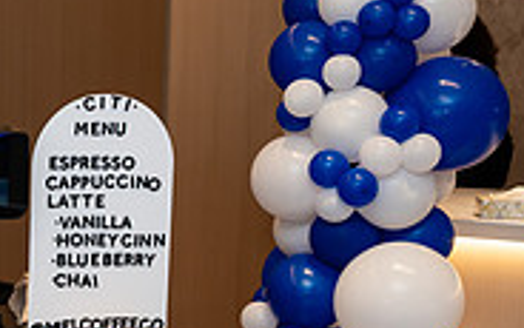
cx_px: -191
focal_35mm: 90
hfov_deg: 20.6
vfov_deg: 14.4
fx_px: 1285
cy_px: 268
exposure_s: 1/160
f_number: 3.2
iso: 400
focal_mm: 27
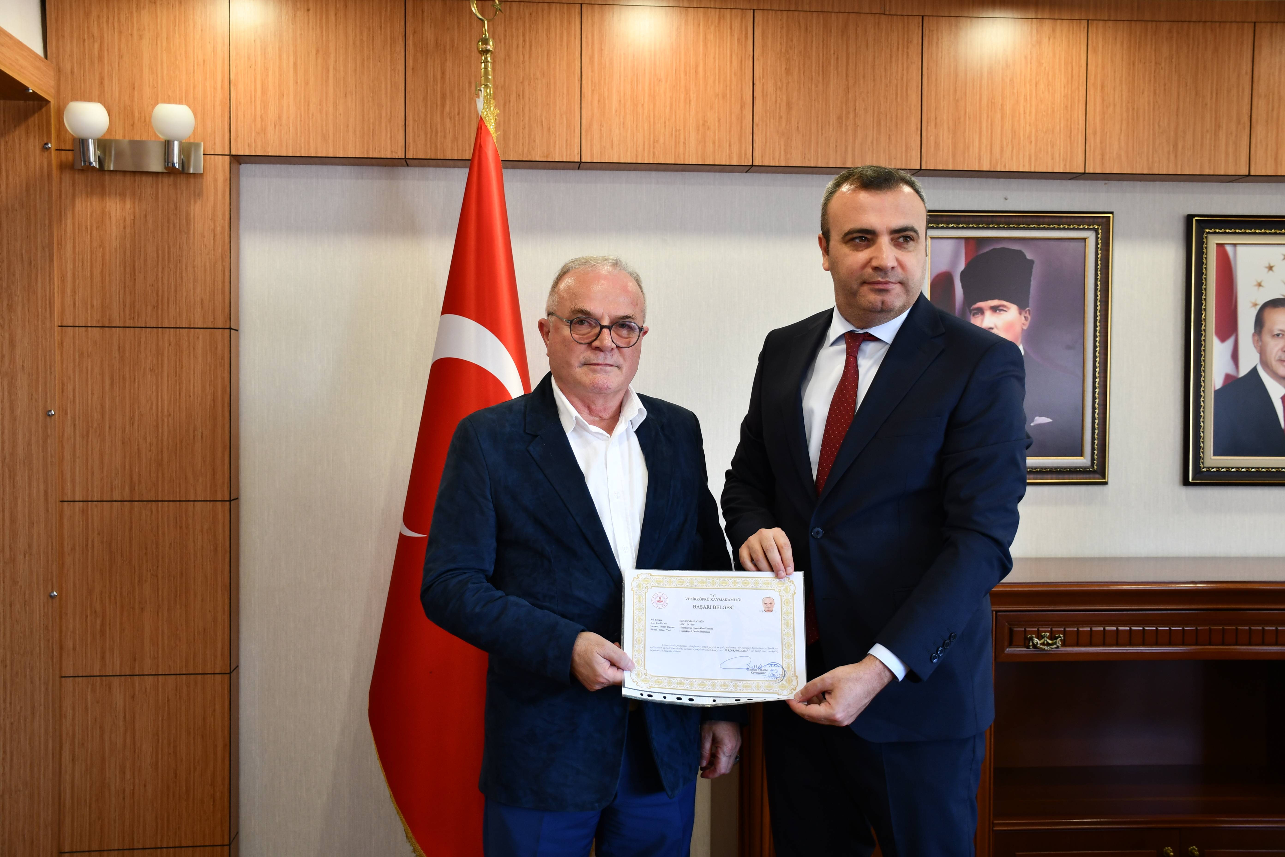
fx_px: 1285
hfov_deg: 53.1
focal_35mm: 36
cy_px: 428
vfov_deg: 36.9
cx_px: 642
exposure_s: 1/25
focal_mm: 24
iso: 250
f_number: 3.8
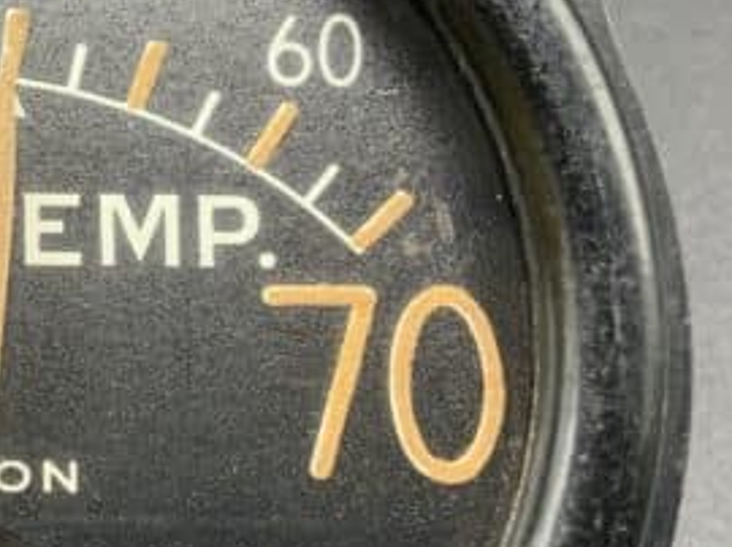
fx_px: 2324
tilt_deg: -56.4
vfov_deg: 13.4
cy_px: 217
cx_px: -176
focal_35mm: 110
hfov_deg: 17.0
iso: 64
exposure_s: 1/120
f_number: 1.8
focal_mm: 3
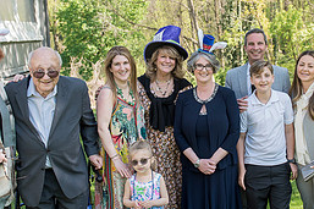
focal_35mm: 61
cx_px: 208
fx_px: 532
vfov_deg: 22.2
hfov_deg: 32.6
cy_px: 89
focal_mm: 27
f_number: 4
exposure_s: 1/500
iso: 400
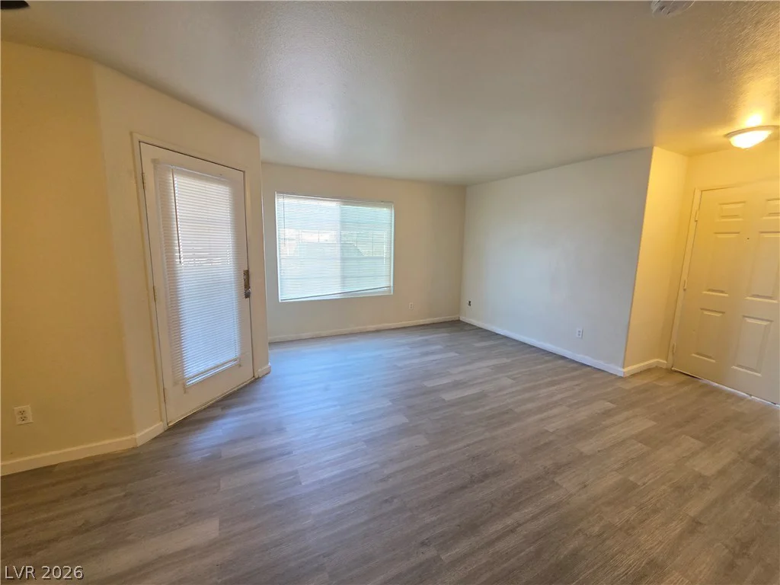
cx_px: 390
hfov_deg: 106.2
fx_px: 293
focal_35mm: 13
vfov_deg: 89.9
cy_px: 292
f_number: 1.9
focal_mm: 2.2
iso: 250
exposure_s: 1/60
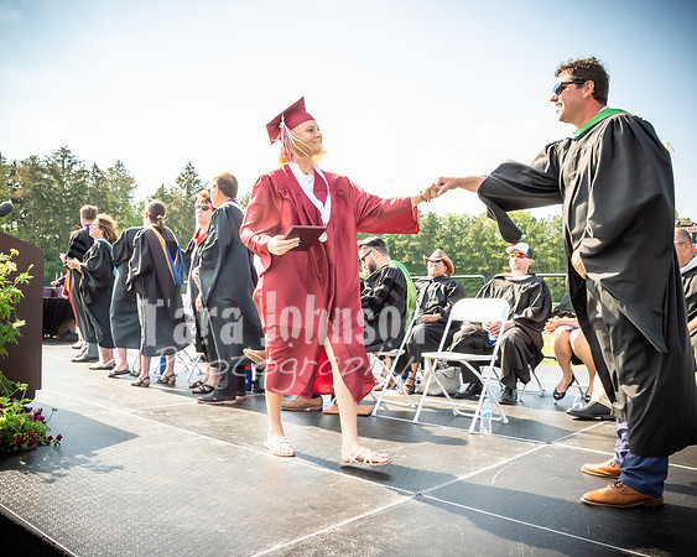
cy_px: 278
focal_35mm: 29
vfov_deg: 50.3
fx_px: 593
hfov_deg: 60.9
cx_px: 348
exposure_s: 1/500
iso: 200
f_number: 7.1
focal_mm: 17
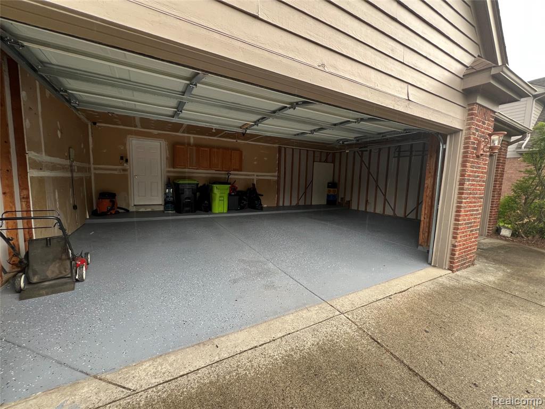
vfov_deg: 89.9
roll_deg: -1.1
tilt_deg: -5.6
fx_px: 205
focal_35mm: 13
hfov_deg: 106.2
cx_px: 272
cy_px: 204
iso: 64
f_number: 1.8
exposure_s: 1/99
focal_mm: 1.57
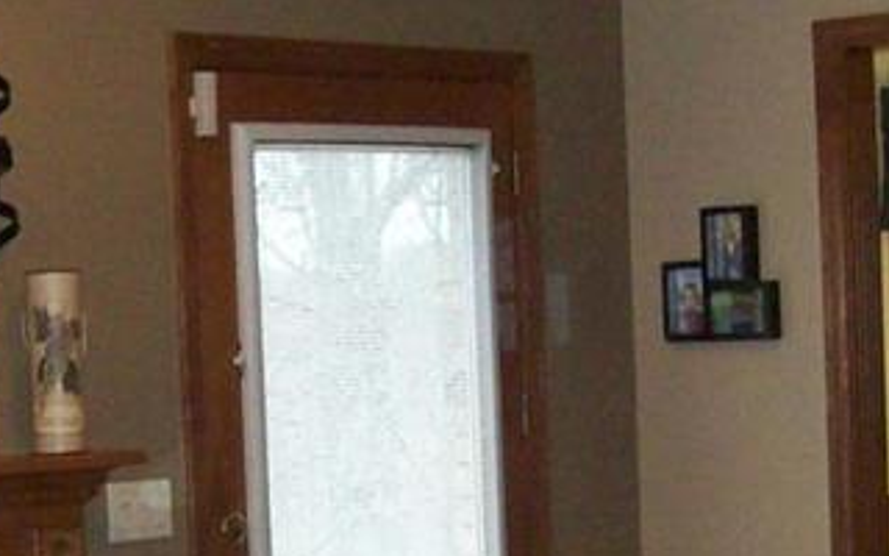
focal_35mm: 122
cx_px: 92
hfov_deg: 16.9
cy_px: 528
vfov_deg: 10.7
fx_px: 2956
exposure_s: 1/64
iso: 200
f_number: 2.7
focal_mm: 6
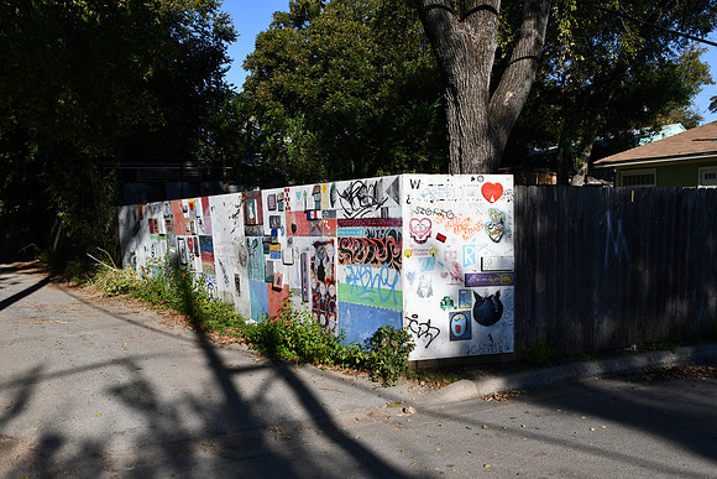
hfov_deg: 49.5
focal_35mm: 39
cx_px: 358
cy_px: 240
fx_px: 777
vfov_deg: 34.2
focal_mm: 26
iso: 100
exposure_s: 1/320
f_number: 9
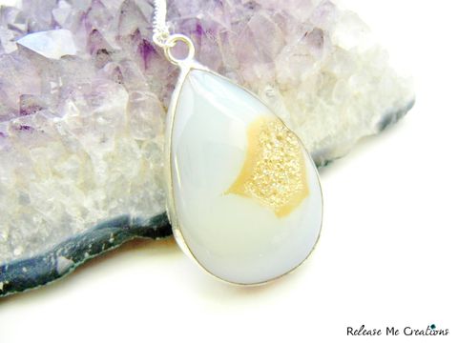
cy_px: 172
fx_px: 397
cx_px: 229
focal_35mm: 30
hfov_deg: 60.0
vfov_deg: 46.8
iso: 400
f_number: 3.5
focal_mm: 5.4
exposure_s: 1/17.4
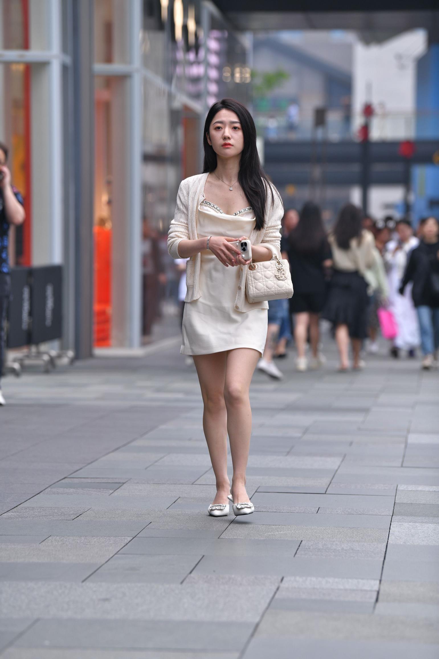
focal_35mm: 160
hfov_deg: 8.6
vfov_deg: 12.8
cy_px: 330
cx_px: 220
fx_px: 2926
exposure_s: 1/500
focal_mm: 160
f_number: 4
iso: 360
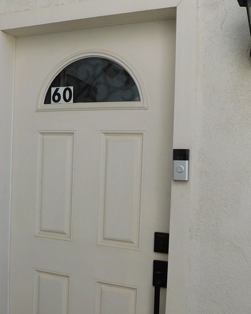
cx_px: 77
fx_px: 399
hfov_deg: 34.5
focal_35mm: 43
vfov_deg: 42.9
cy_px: 167
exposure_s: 1/640
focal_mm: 4
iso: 125
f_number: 3
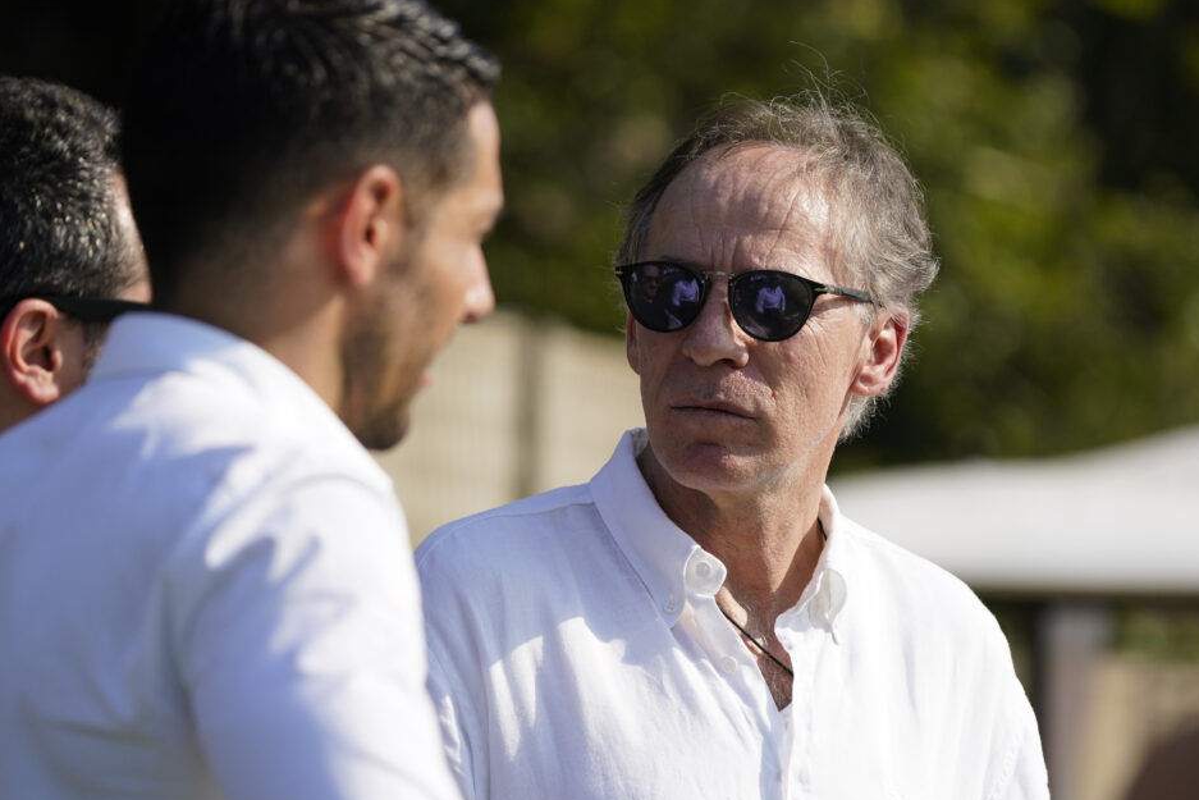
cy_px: 372
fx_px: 10192
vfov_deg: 4.5
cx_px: 613
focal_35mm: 306
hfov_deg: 6.7
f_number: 6.3
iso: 800
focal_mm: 280
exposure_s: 1/3200
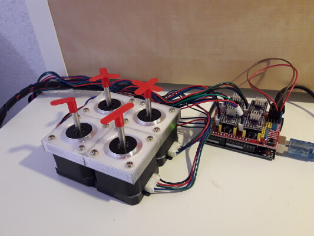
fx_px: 254
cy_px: 118
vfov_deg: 49.8
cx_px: 157
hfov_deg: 63.4
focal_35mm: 28
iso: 160
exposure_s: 1/25
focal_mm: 3.7
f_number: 1.9
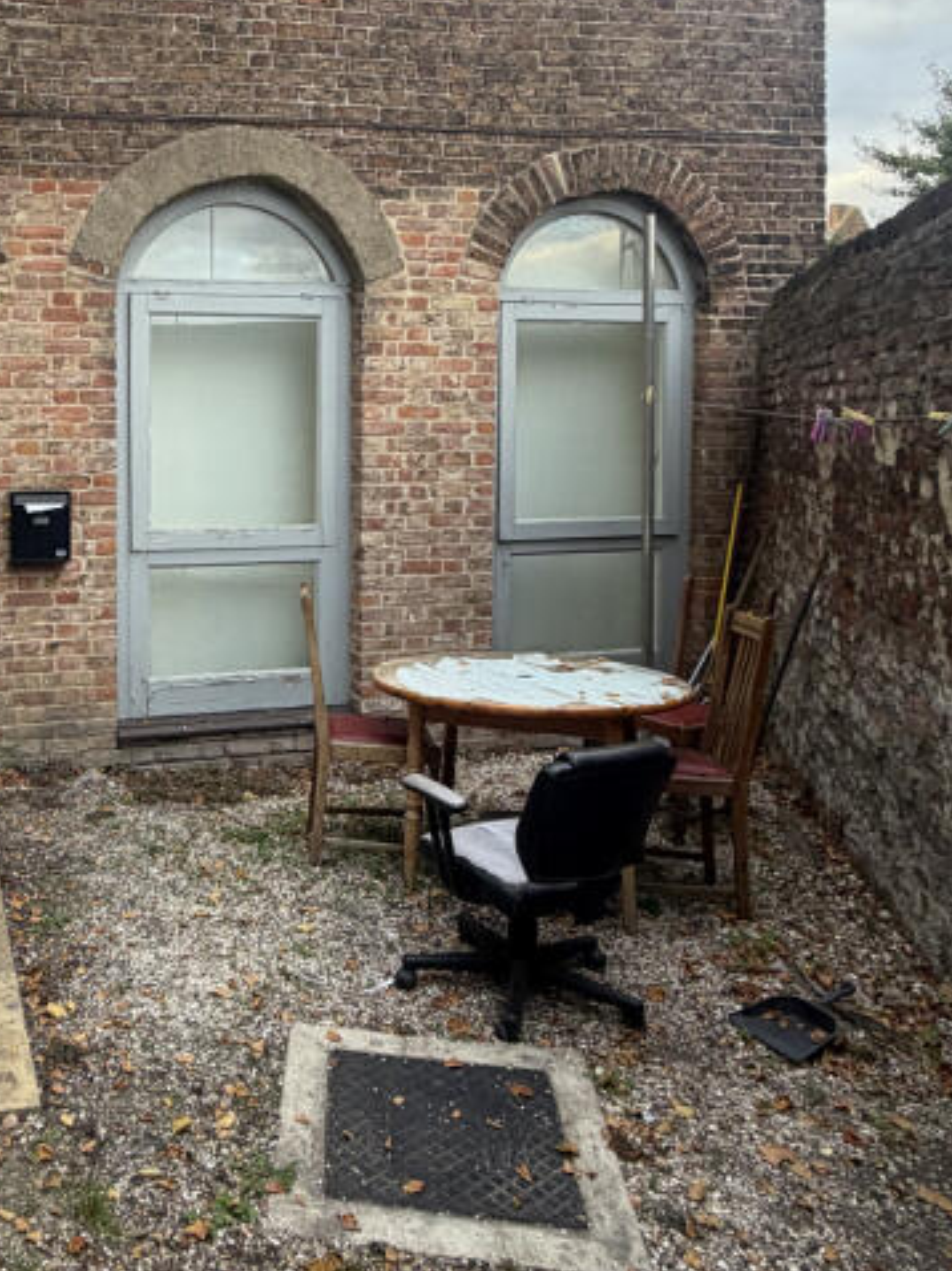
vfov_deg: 59.2
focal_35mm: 30
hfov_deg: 43.9
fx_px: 1101
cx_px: 152
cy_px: 471
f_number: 2.2
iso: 64
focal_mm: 2.22
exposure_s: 1/121
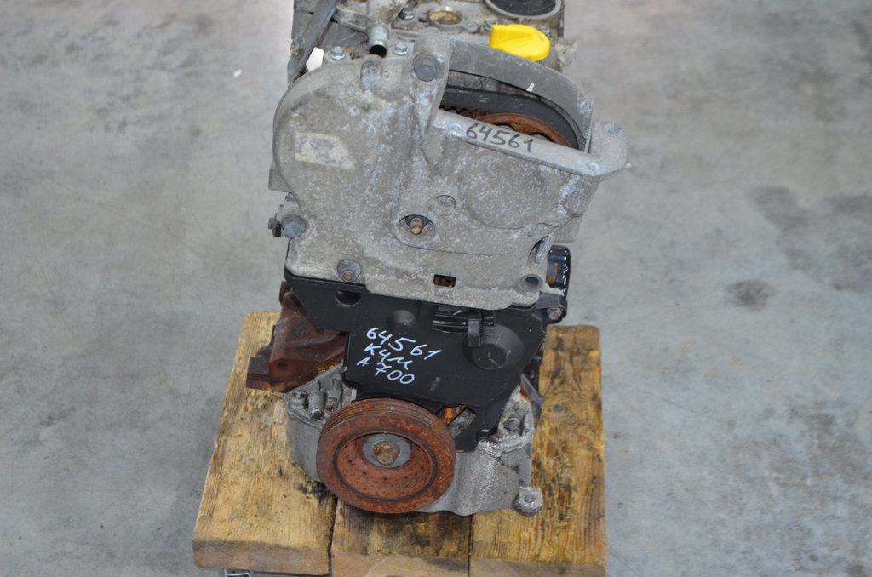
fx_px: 1668
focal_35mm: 69
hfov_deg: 29.3
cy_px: 288
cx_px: 436
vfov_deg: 19.6
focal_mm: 46
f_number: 5.3
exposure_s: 1/60
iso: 1600
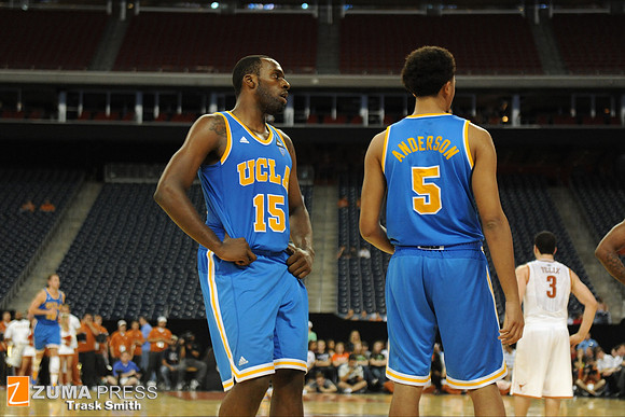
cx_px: 312
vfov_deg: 19.5
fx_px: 1216
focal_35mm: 70
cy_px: 208
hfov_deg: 28.8
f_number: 2.8
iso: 3200
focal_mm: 70
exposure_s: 1/1250
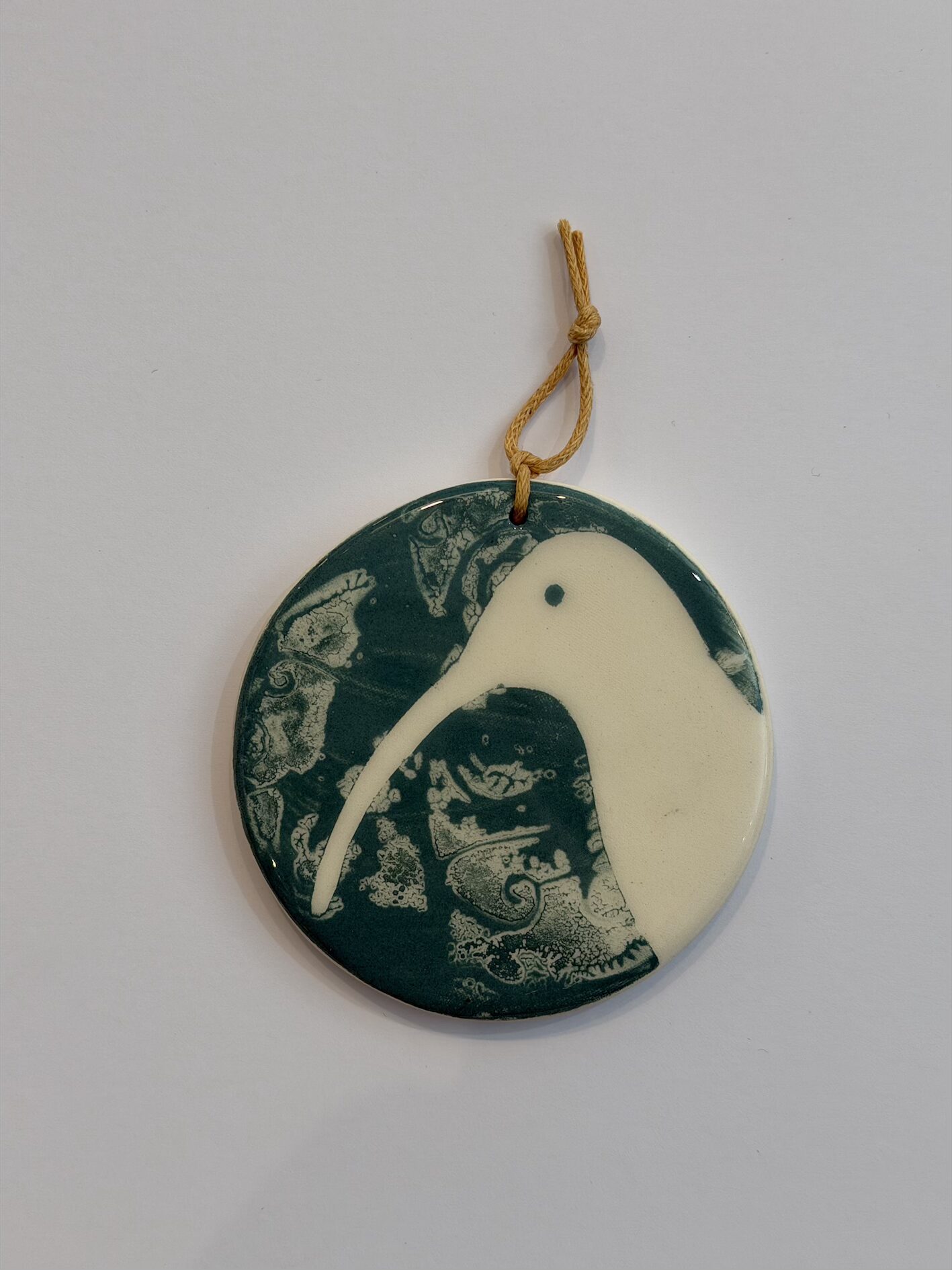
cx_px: 476
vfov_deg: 39.7
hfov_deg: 30.3
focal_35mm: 48
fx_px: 1761
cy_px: 635
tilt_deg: -86.7
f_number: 1.78
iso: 50
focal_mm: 6.76
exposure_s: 1/50
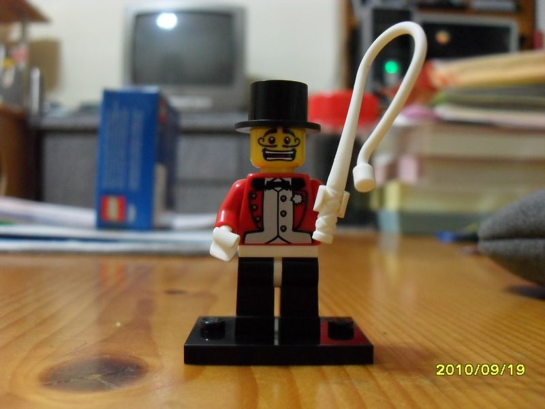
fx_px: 551
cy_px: 204
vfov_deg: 40.7
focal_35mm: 35
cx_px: 272
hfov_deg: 52.6
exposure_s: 1/15
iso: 320
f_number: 2.8
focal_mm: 6.2
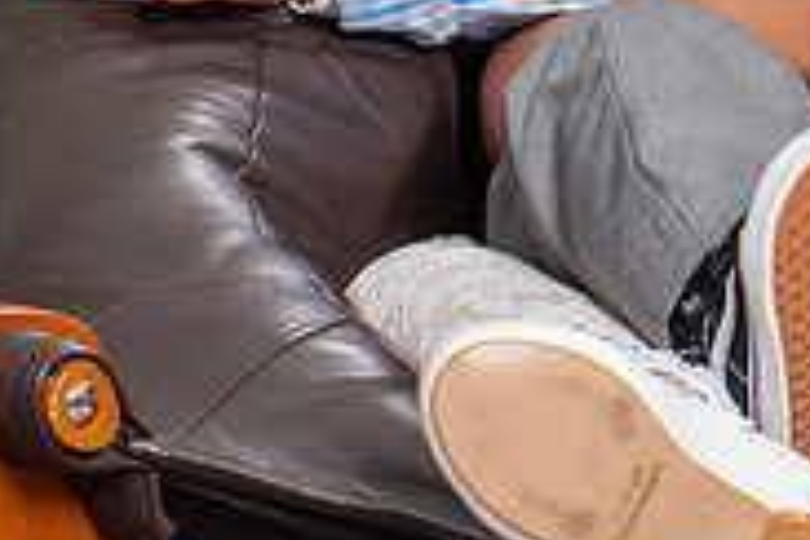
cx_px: 1016
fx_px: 13094
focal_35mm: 582
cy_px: -237
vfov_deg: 2.4
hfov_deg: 3.5
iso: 200
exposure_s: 1/125
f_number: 5.6
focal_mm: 116
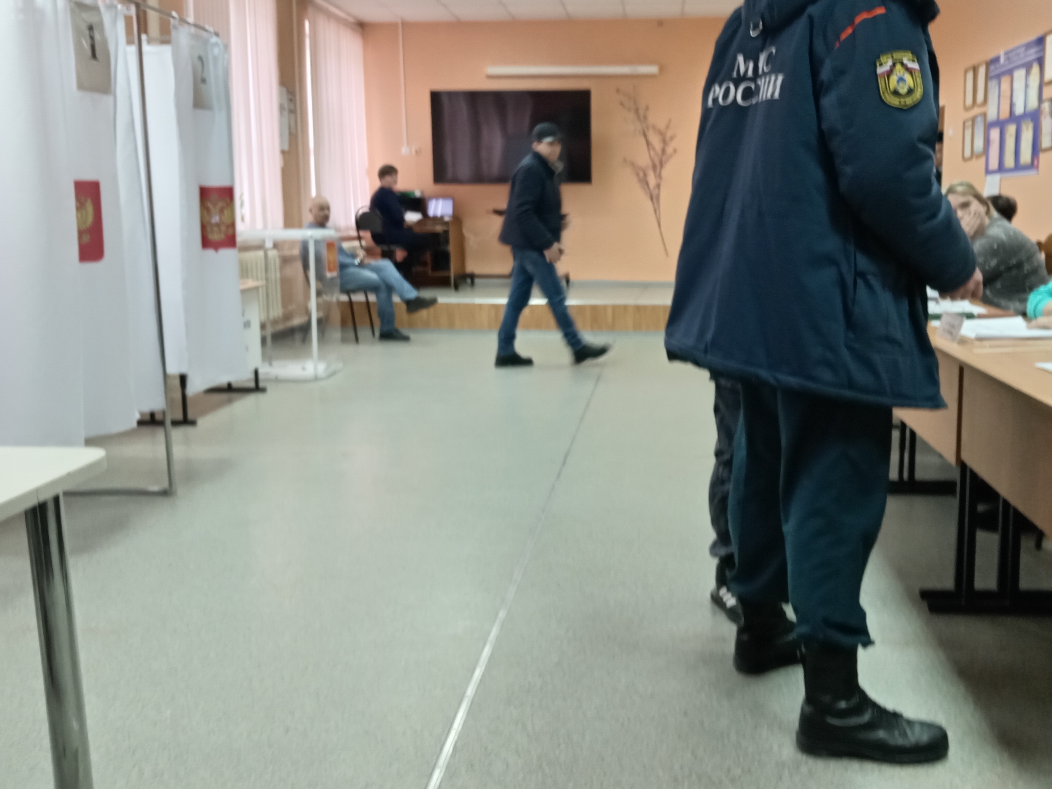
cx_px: 622
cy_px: 342
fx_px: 972
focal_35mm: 32
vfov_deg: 44.1
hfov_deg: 56.5
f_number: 1.8
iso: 606
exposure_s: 1/25
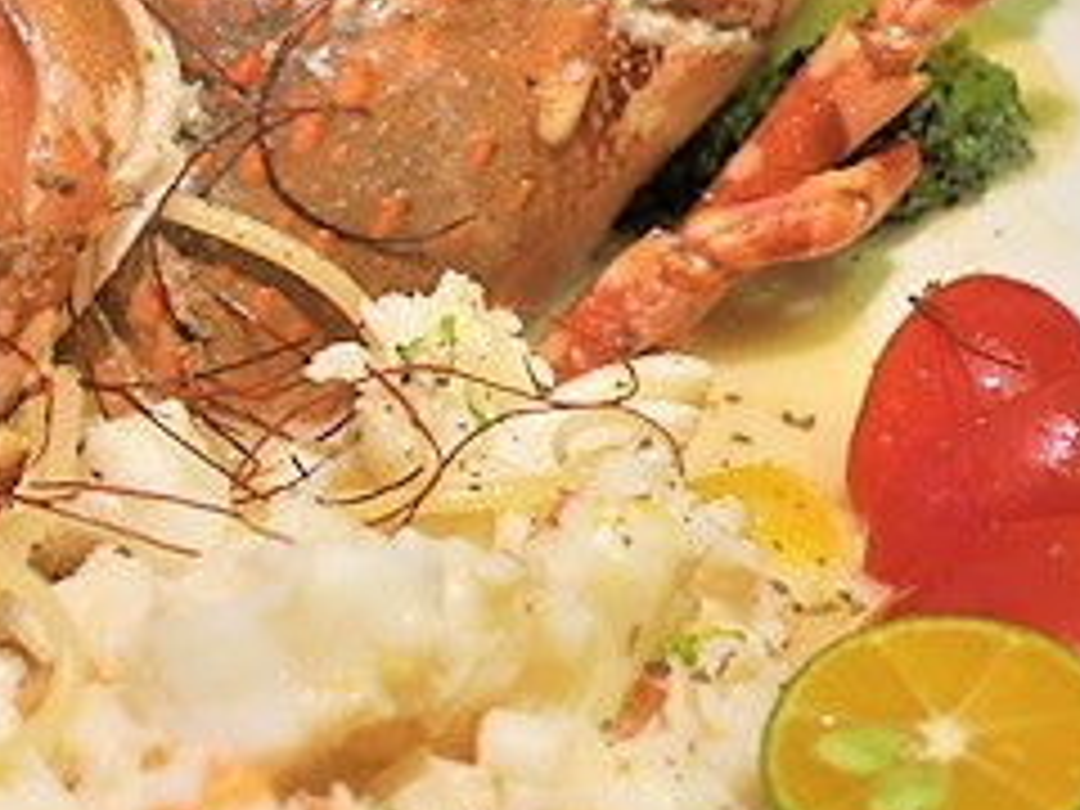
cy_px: 76
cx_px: -320
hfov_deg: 15.1
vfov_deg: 11.8
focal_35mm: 125
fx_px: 3900
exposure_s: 1/125
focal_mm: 15
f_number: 2
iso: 200
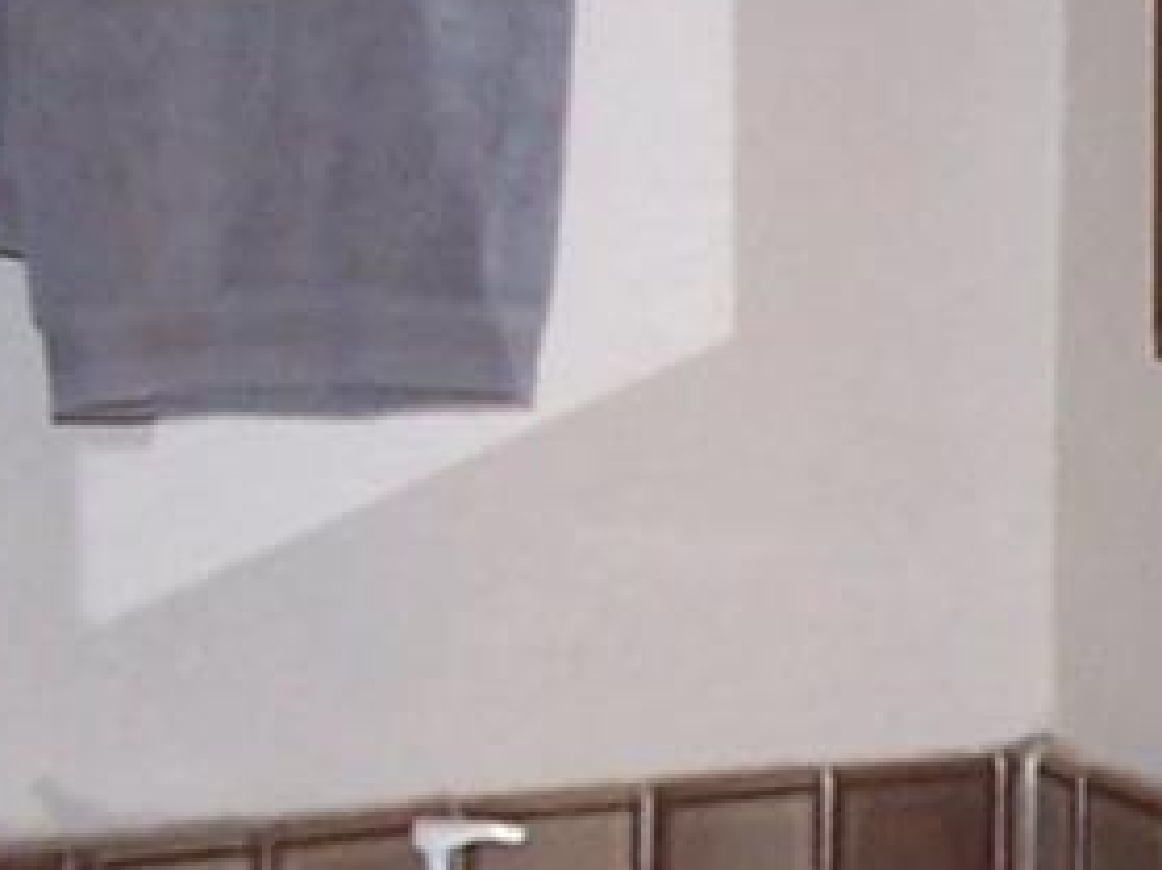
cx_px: 1599
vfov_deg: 7.2
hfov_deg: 9.5
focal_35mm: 204
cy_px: 953
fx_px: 6845
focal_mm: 6.3
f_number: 2.8
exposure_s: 1/60
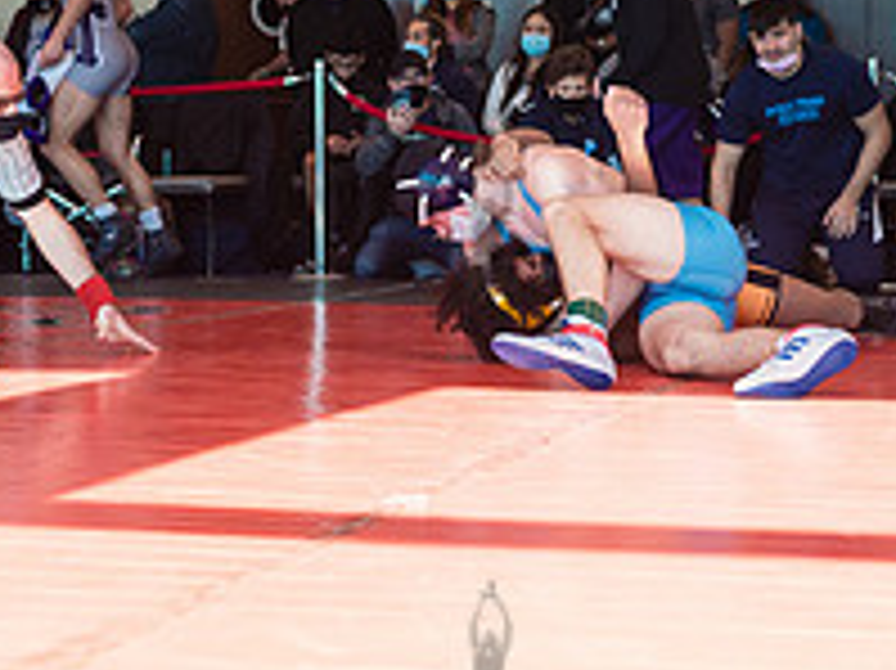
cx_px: 486
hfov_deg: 19.6
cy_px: 223
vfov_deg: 14.7
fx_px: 2587
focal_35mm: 100
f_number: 3.2
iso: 400
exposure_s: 1/400
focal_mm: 35
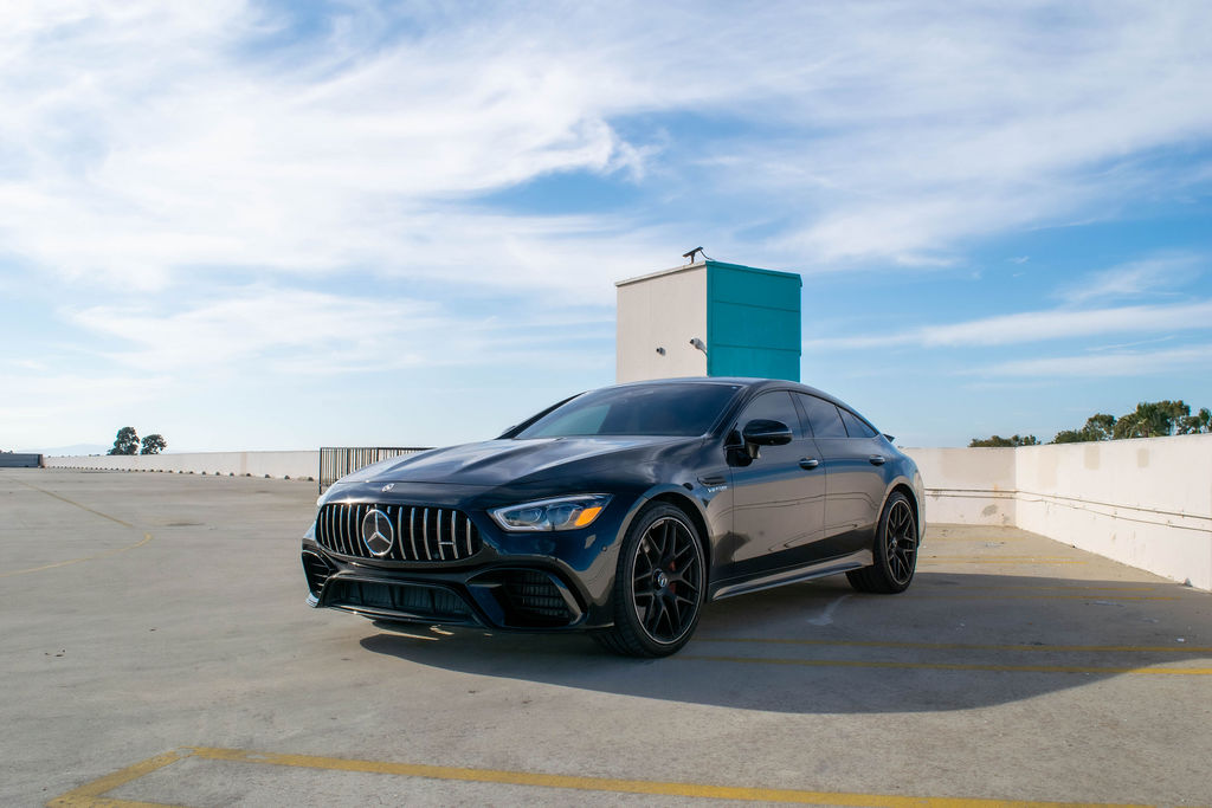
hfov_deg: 59.5
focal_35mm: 32
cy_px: 404
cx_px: 606
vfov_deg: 41.7
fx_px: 1061
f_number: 11
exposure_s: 1/500
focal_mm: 21
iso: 200
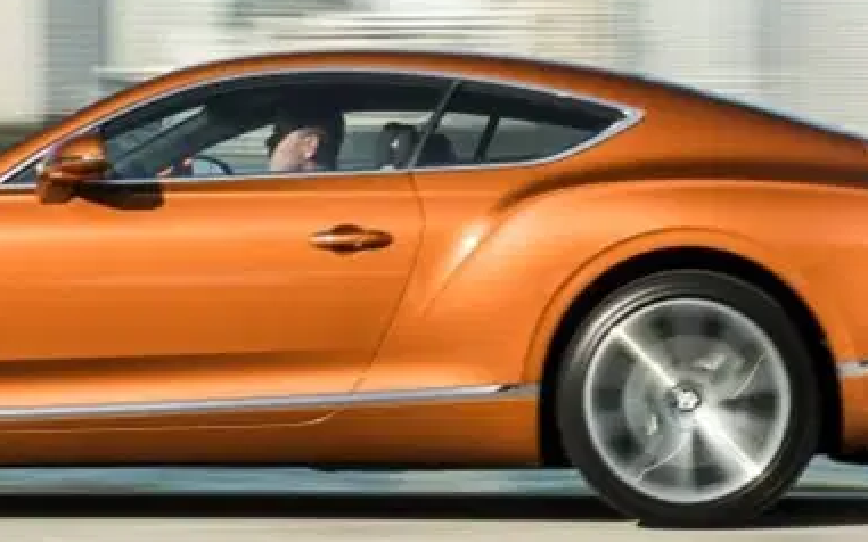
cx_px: 244
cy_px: 235
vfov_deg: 7.1
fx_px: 4399
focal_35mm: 186
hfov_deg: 11.2
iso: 31
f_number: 18
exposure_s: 1/13
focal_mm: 58
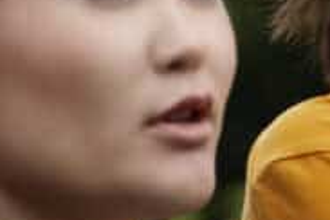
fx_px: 3841
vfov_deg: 3.3
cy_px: 84
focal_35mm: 419
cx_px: 662
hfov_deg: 4.8
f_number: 2.8
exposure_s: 1/1000
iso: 400
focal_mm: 75
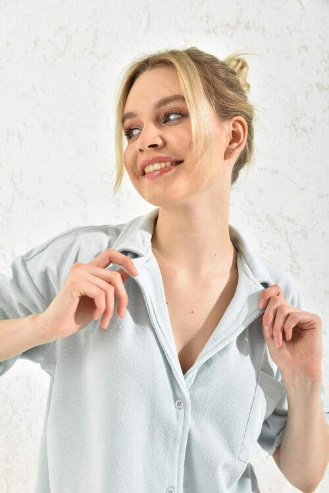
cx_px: 164
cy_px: 246
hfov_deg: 29.2
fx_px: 631
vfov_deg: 42.7
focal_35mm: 46
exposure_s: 1/160
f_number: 7.1
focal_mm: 46
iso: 100
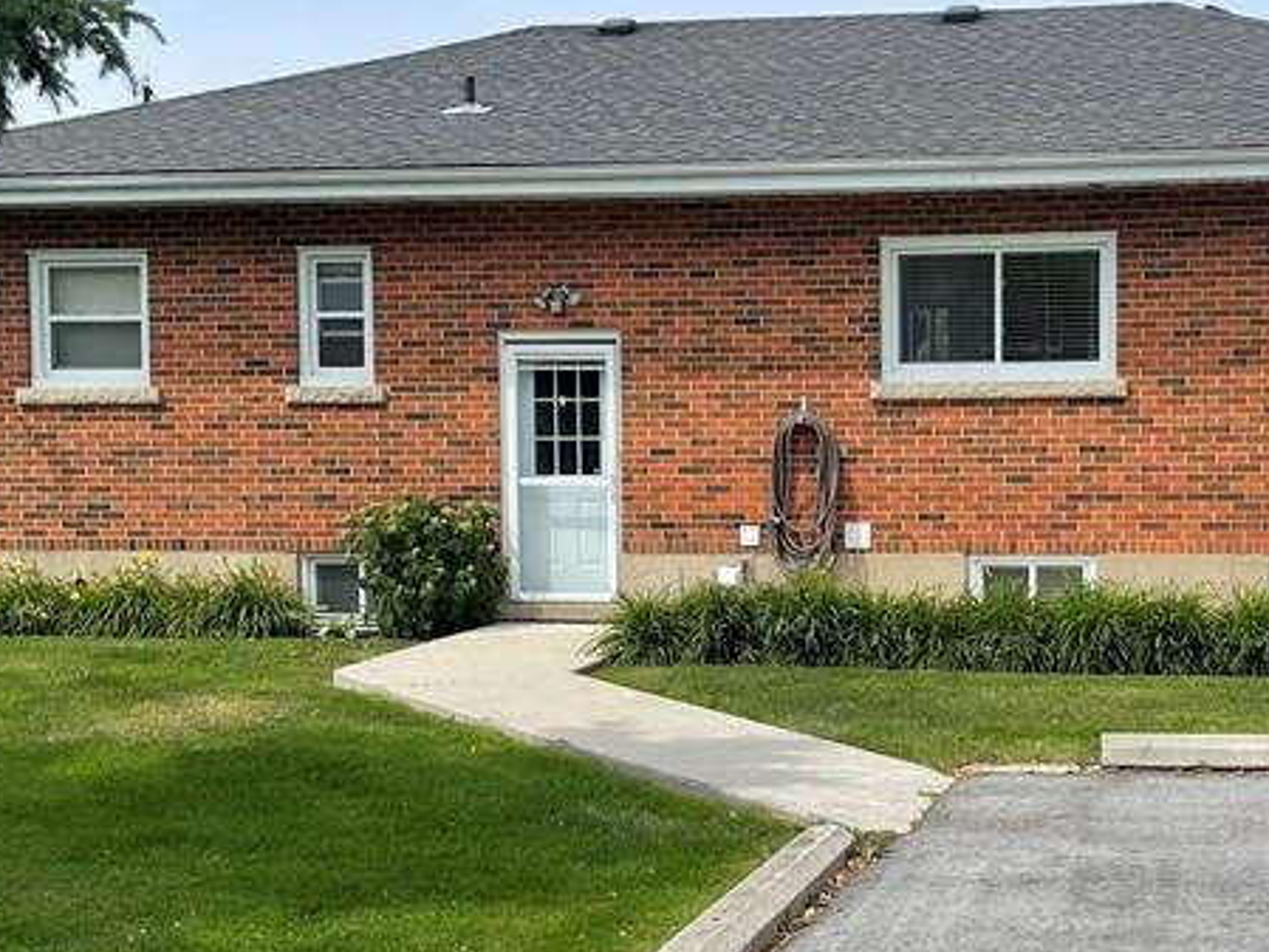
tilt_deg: -4.6
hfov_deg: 33.4
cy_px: 576
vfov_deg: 25.6
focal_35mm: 57
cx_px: 862
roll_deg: +0.0
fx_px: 2090
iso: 32
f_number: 1.6
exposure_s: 1/3165
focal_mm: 5.1
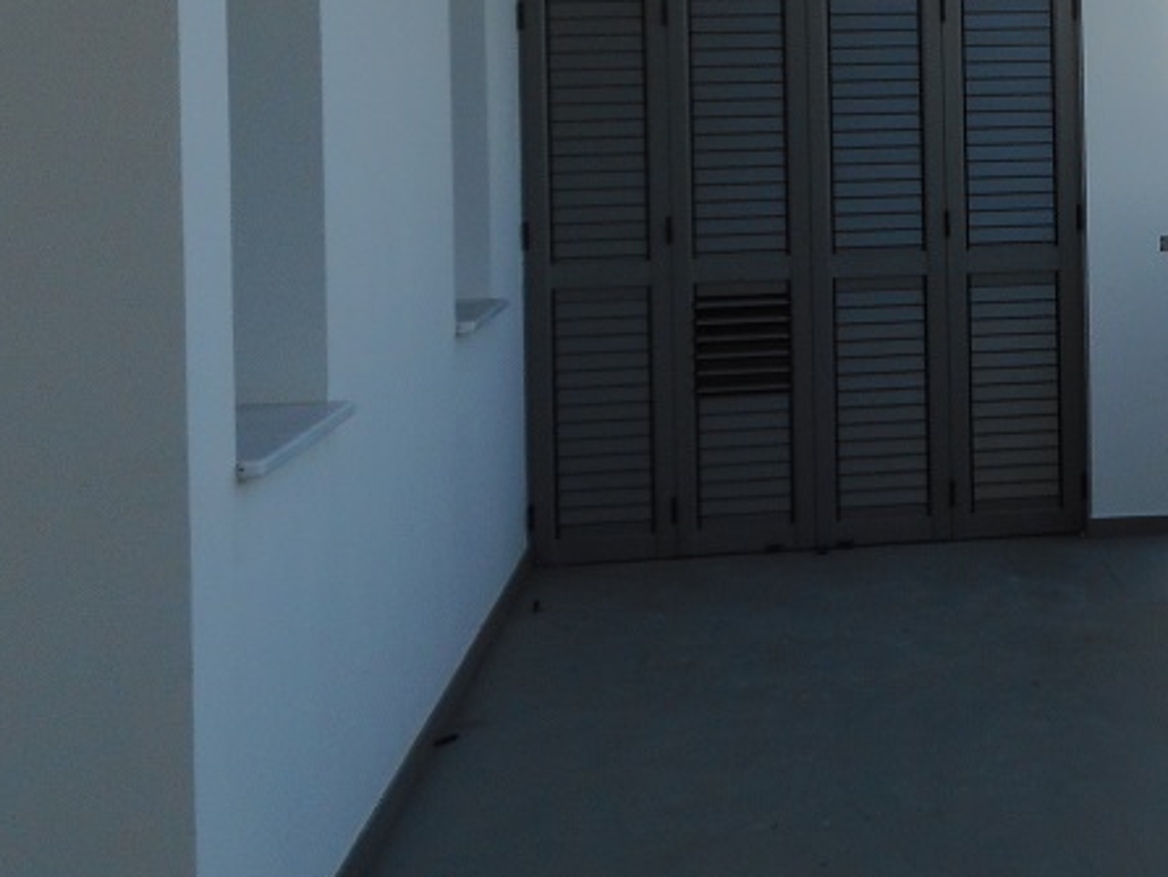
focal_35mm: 65
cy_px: 118
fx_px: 2194
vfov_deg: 22.2
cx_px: 1262
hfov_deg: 27.4
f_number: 4
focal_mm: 5.2
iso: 80
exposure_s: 1/320
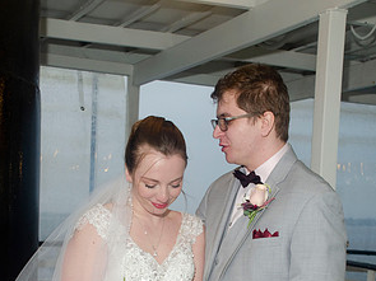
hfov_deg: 28.6
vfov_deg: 21.1
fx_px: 738
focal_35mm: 68
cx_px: 187
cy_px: 256
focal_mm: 31
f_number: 5.6
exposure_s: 1/60
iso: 400
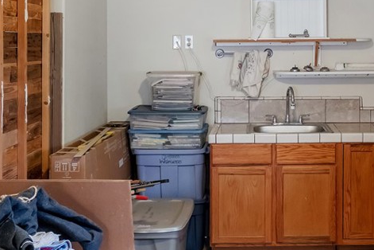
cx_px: 280
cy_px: 39
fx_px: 654
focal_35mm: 63
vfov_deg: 21.2
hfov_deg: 31.3
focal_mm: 19.1
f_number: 4.5
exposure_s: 1/25
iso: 1600
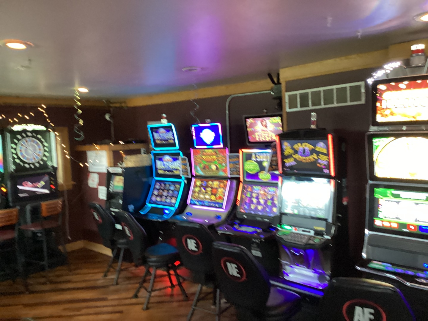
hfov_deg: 58.4
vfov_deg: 45.4
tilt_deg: -3.4
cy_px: 160
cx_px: 214
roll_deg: +0.3
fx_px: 383
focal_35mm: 31
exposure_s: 1/30
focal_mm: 3.3
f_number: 2.4
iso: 400
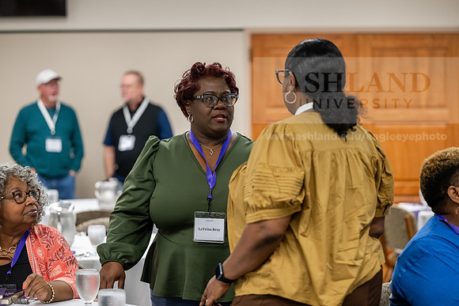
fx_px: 1313
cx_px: 230
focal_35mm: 103
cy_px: 153
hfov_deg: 19.8
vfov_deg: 13.3
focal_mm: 103
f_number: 2.8
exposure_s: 1/200
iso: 2500
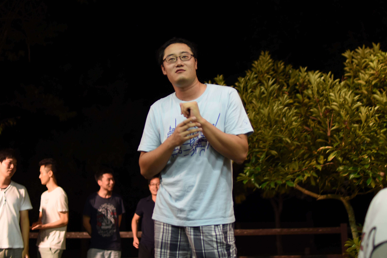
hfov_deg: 34.5
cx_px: 201
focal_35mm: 58
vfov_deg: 23.4
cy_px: 110
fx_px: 623
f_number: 1.4
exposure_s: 1/20
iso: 160
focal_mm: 30
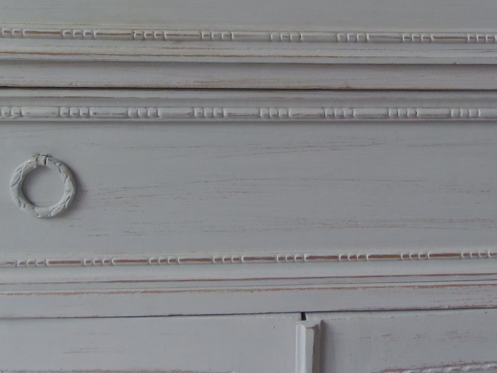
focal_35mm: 45
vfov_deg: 31.3
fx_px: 646
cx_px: 271
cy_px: 68
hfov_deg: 42.0
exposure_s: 1/30
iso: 125
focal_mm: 4.3
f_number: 2.9
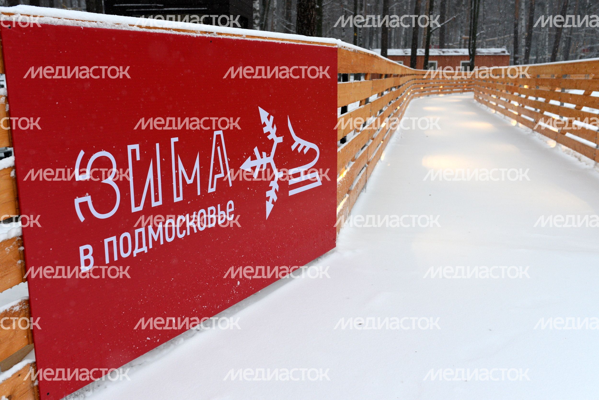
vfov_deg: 37.9
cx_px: 300
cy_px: 200
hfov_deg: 54.4
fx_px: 583
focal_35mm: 35
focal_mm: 35
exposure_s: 1/500
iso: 1600
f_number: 5.6
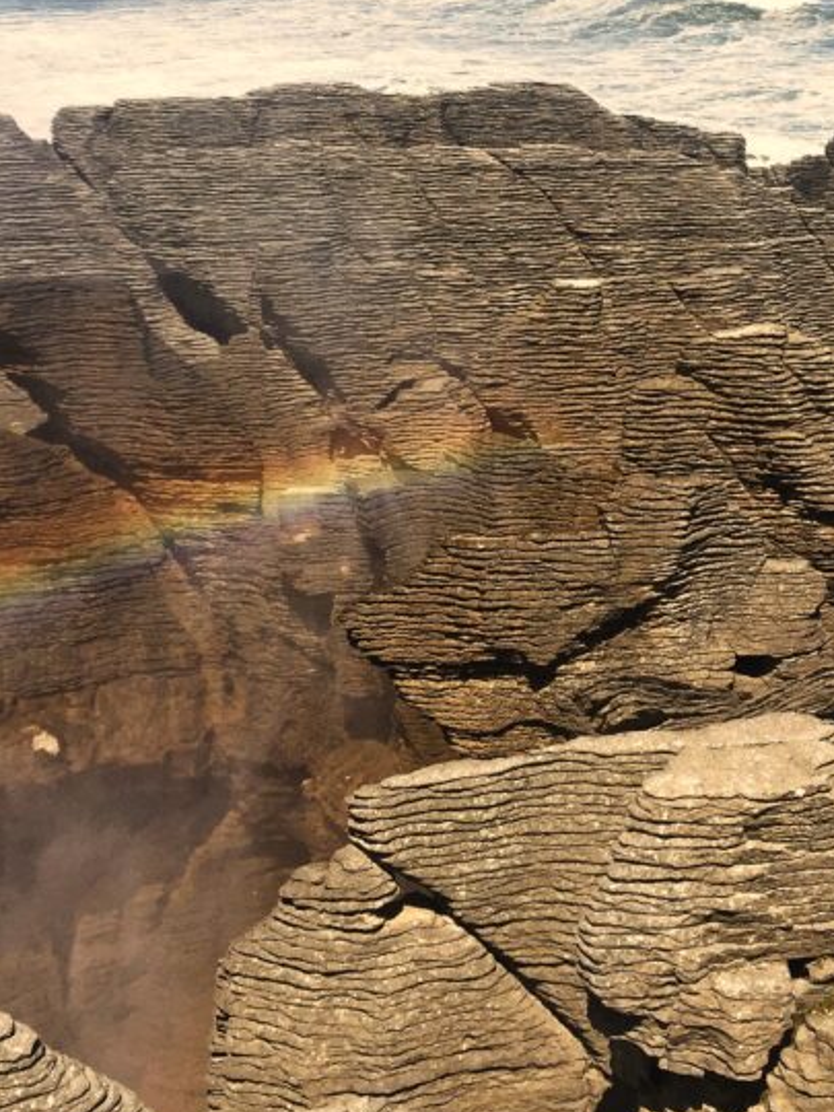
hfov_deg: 26.1
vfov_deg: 33.9
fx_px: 1767
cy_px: 216
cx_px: 657
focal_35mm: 55
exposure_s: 1/3300
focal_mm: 4.15
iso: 32
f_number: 2.2
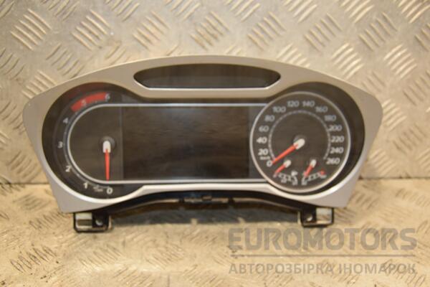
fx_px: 502
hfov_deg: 46.4
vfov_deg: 31.9
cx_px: 215
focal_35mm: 42
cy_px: 144
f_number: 5
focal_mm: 28
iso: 800
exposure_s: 1/160
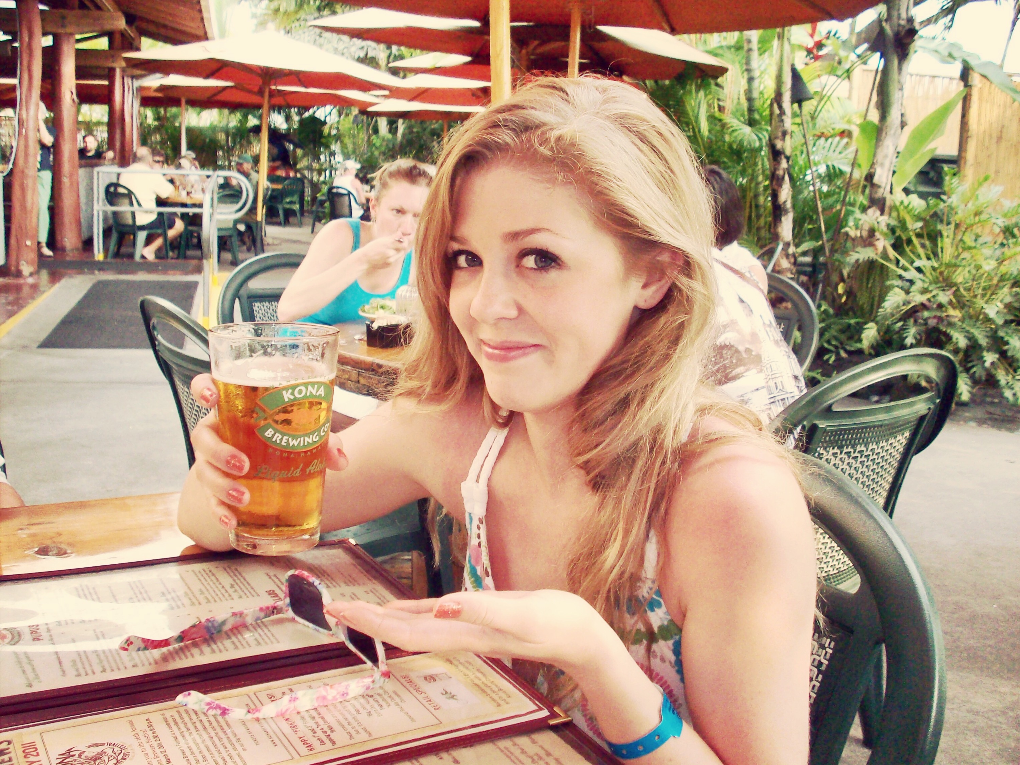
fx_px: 1090
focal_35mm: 37
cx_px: 510
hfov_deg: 50.1
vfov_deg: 38.7
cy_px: 382
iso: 160
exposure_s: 1/135
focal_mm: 6.2
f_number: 2.8
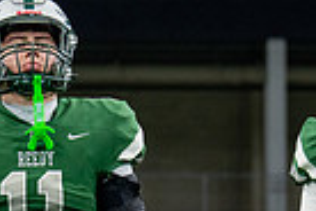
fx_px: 3195
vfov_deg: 3.8
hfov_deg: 5.6
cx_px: -46
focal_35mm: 364
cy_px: 296
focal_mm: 70
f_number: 2.8
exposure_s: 1/500
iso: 640
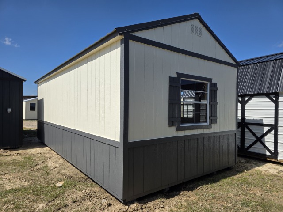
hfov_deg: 73.9
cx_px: 142
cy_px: 106
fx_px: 188
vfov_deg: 58.9
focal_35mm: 23
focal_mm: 6.3
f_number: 1.7
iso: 80
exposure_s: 1/7944
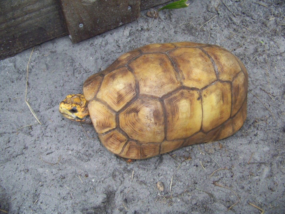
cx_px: 142
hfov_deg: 51.3
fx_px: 296
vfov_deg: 39.7
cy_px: 107
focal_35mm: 36
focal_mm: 5.85
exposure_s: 1/30
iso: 200
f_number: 2.8
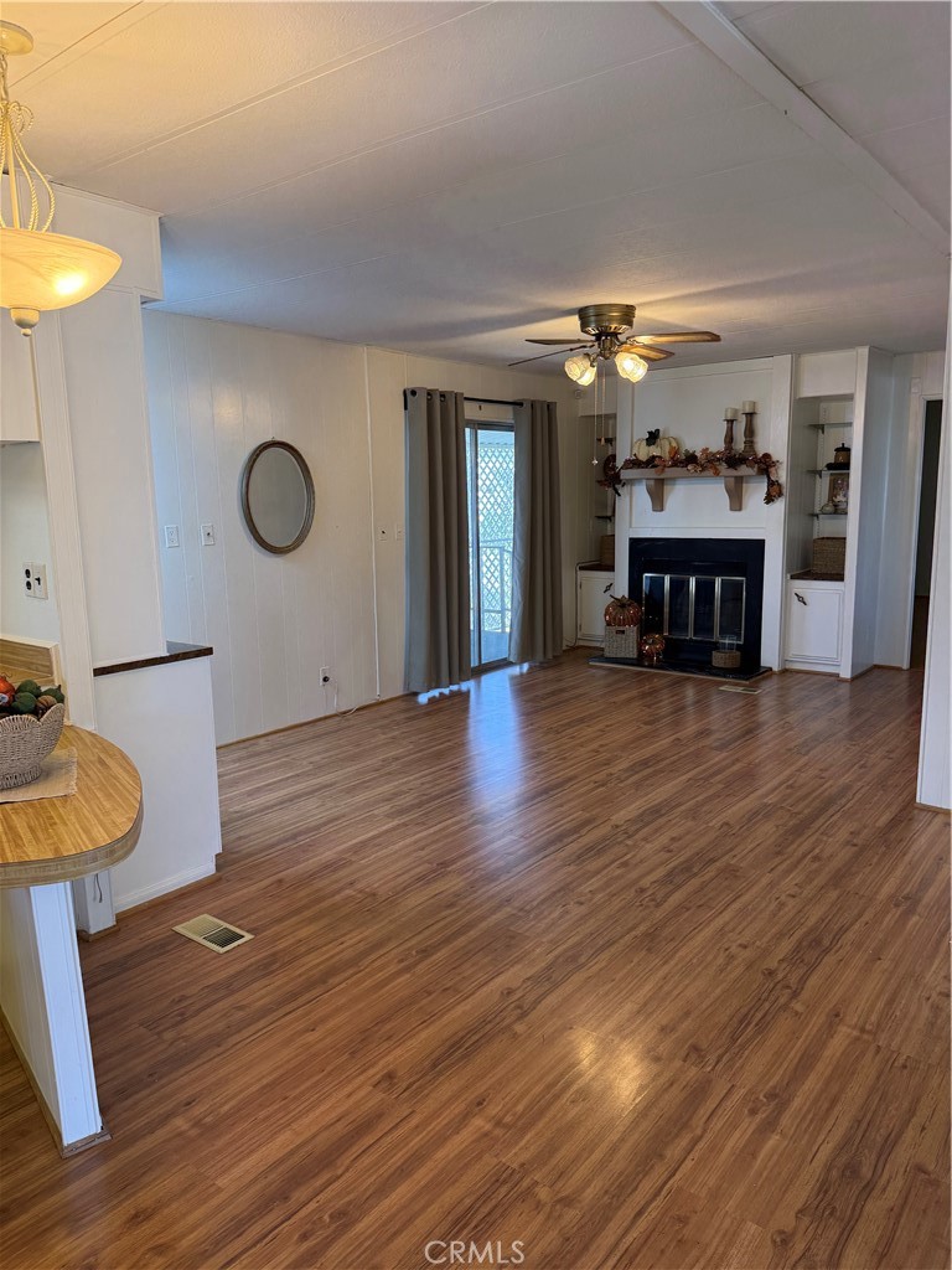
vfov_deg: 71.6
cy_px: 635
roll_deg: +0.0
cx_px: 476
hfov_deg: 56.8
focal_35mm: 24
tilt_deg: -9.3
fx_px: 880
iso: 200
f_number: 1.78
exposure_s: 1/135
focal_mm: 6.76
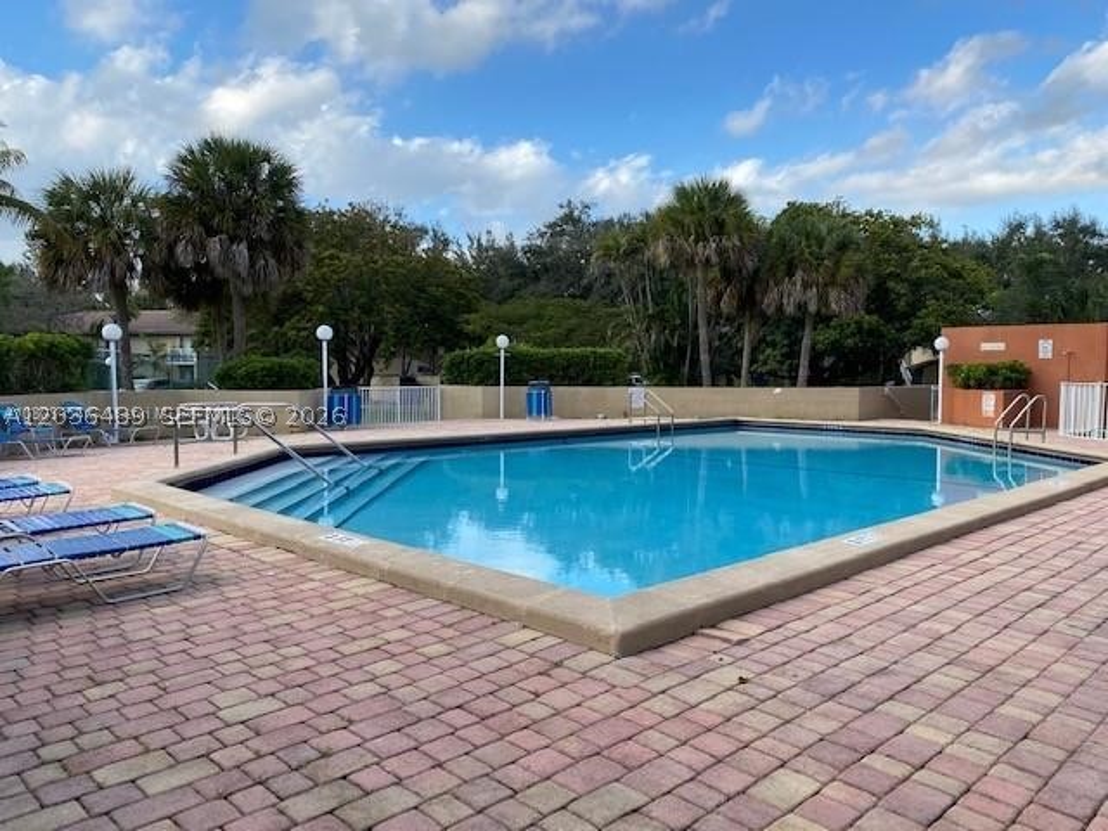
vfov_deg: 53.1
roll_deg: -0.9
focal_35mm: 26
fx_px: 832
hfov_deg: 67.3
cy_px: 416
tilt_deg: -3.5
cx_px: 554
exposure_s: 1/1104
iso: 32
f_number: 1.8
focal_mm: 4.25
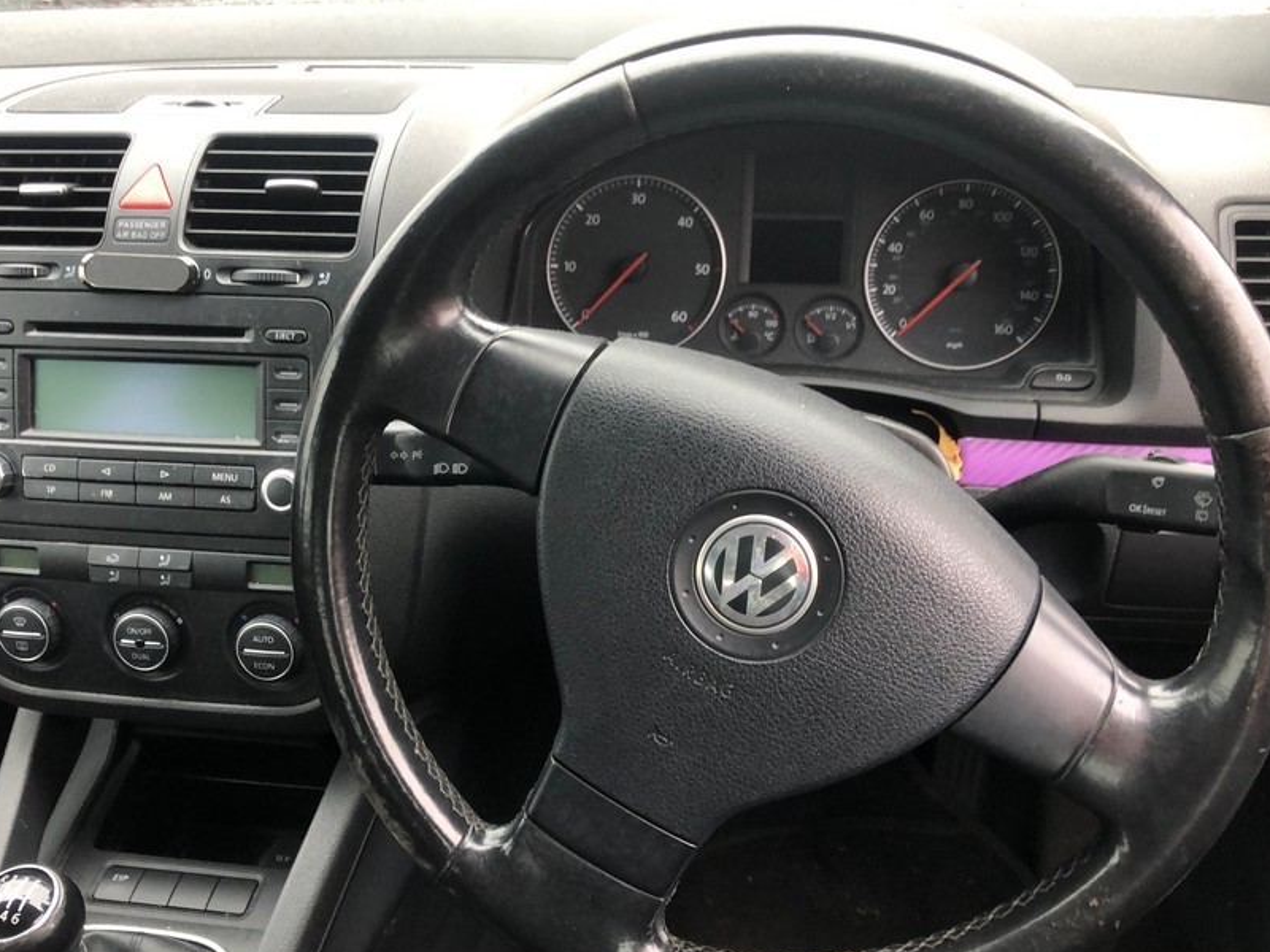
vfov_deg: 40.7
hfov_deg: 52.6
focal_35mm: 35
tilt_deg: -27.9
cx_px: 583
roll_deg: +4.4
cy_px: 500
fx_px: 1284
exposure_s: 1/24
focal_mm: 4
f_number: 1.8
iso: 40
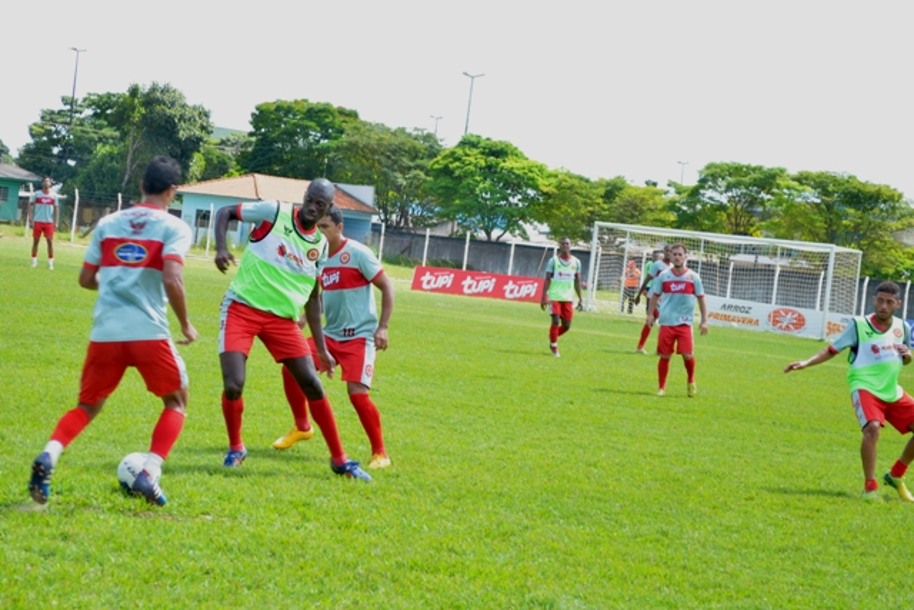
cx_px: 457
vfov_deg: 16.6
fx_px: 2095
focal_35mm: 82
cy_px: 305
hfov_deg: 24.6
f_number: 5.6
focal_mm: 55
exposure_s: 1/200
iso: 200
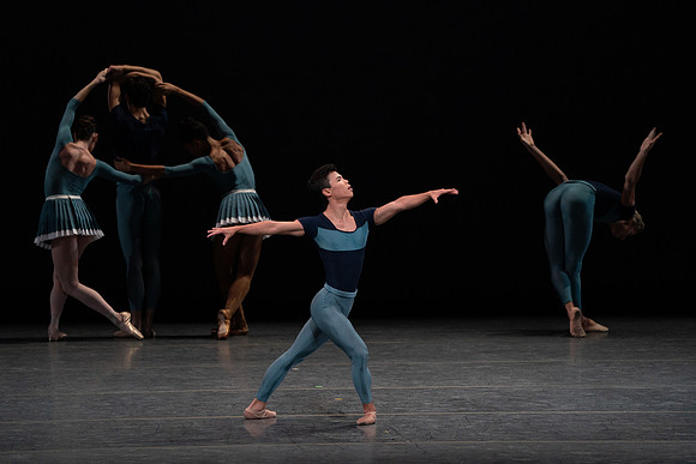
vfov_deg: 4.2
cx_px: 348
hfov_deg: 6.3
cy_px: 232
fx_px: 6323
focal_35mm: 327
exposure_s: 1/400
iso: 5000
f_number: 7.1
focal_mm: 327
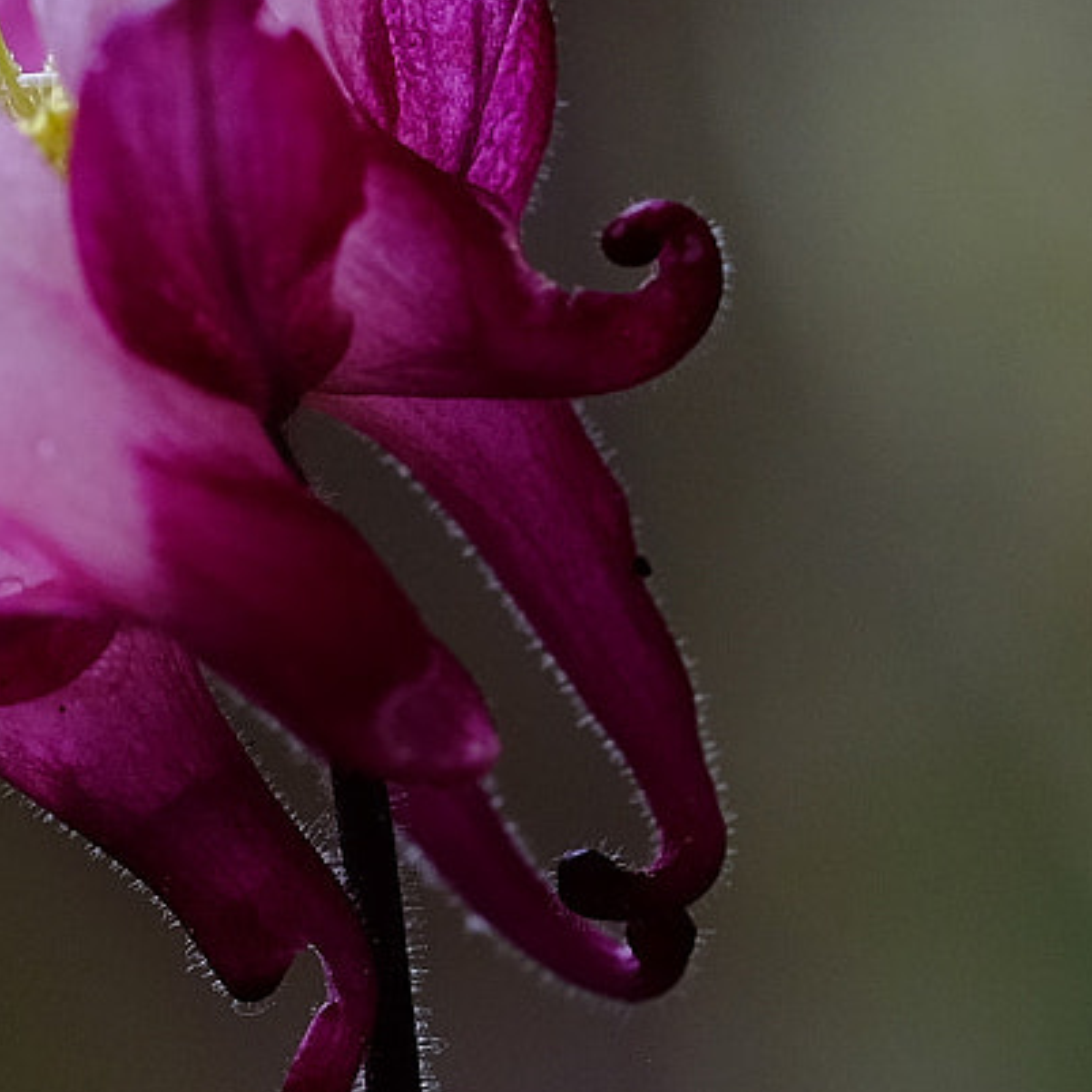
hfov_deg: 4.3
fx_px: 14526
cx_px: 84
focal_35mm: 407
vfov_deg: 4.3
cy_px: 776
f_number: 5.6
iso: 400
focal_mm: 80
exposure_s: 1/125
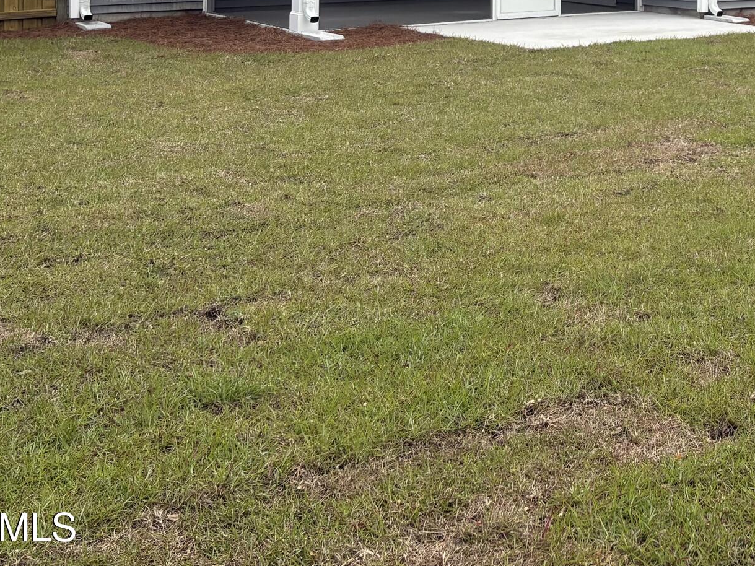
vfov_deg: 21.4
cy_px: -105
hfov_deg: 28.8
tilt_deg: +0.3
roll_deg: +0.0
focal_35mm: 64
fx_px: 1396
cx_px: 709
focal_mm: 5.96
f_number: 1.6
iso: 50
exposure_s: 1/2451
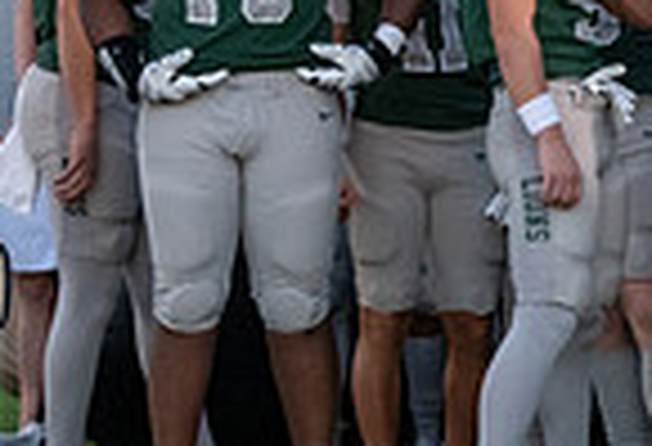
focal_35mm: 381
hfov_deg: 5.3
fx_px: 6951
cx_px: 898
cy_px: -8
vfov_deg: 3.7
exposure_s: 1/1250
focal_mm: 70
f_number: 4
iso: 2500
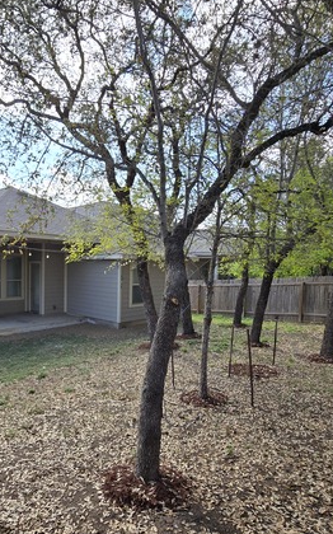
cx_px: 95
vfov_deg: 82.2
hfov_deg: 55.2
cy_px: 286
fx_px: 305
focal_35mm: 21
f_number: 2.2
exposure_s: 1/711
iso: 50
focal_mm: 2.2
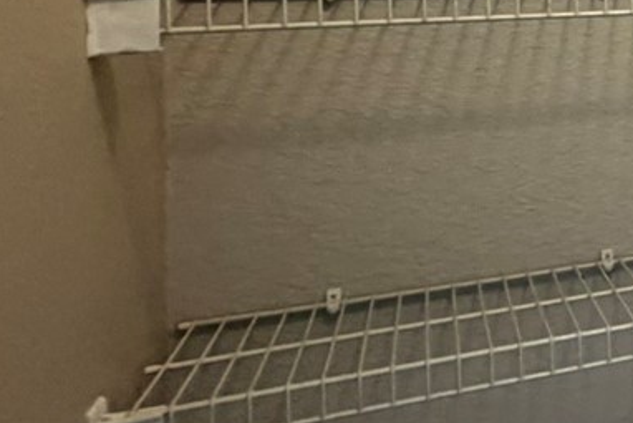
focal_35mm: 61
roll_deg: +0.8
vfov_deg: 21.2
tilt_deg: +0.5
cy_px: -36
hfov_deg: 21.0
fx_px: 1073
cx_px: 1162
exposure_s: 1/60
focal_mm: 2.22
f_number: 2.2
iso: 320
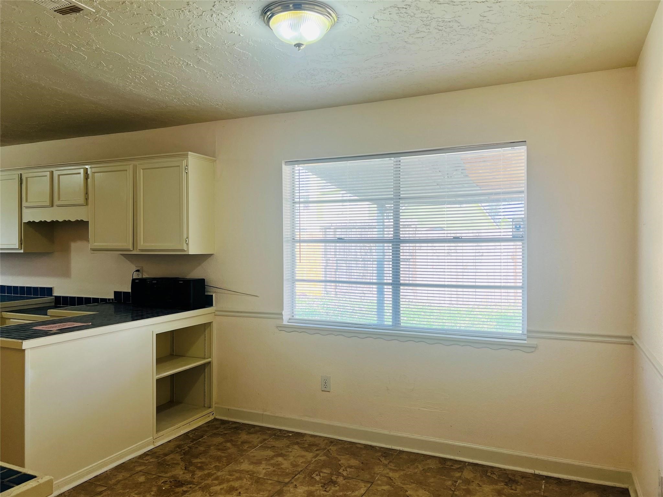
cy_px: 248
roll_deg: -0.6
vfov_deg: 53.1
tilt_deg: -0.1
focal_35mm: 26
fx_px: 498
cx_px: 332
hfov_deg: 67.3
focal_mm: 5.7
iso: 40
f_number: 1.5
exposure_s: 1/170
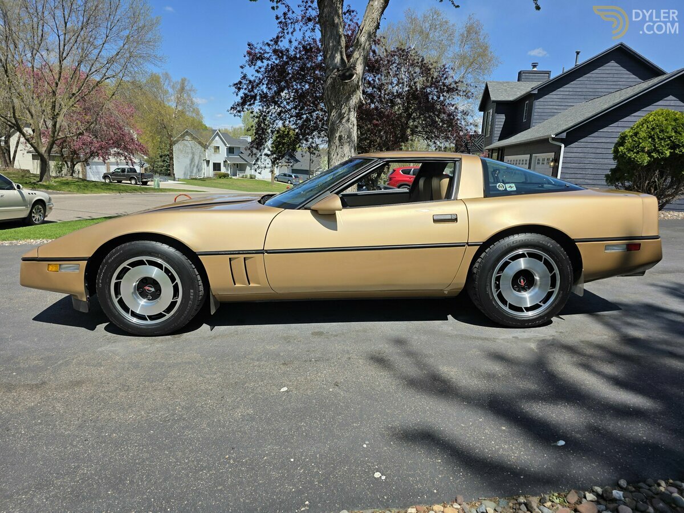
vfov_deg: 58.9
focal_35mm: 23
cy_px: 256
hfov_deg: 73.9
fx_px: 454
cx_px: 342
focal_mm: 6.3
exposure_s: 1/7944
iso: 64
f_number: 1.7
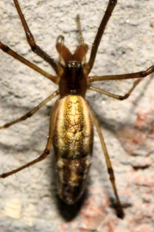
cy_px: 116
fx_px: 1012
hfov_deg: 8.7
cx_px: 77
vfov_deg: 13.0
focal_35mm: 158
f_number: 32
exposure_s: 1/60
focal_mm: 105
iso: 250
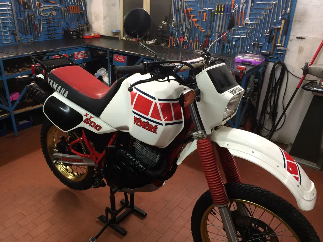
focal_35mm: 30
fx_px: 280
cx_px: 162
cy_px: 121
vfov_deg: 46.8
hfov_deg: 60.0
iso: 160
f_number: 2.2
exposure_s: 1/33
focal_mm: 4.12
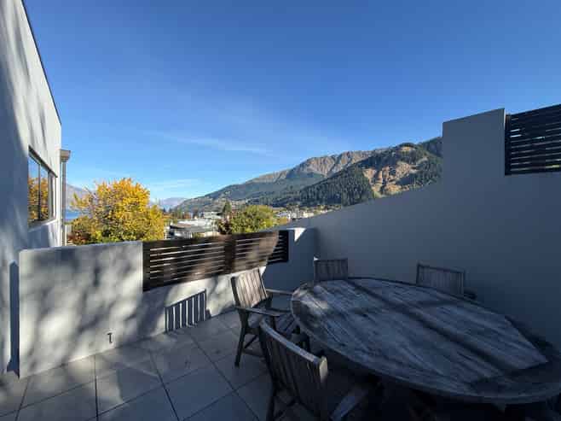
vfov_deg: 85.6
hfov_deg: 102.1
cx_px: 280
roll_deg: -0.5
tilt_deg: -1.2
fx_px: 227
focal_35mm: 14
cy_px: 210
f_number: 2.2
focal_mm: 2.22
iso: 50
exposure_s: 1/1105
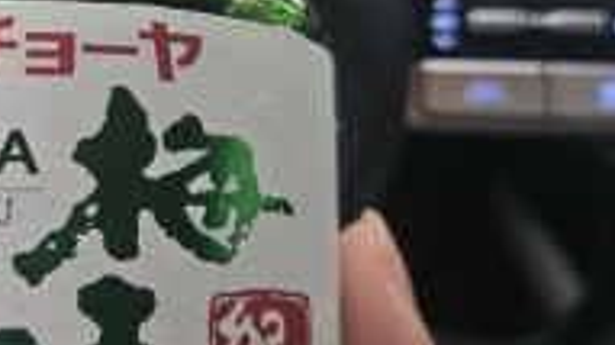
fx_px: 1026
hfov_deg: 32.4
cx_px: 116
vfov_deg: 18.8
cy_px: 39
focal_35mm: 63
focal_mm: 5.4
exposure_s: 1/40.1
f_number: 1.8
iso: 320
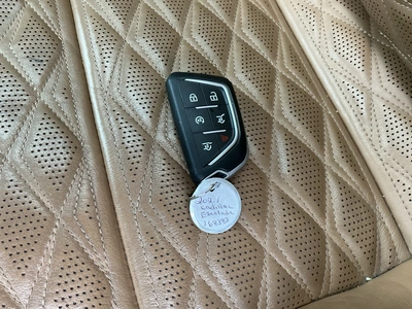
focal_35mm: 28
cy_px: 154
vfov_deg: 49.7
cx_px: 206
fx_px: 333
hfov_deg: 63.4
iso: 100
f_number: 1.8
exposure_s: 1/60
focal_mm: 3
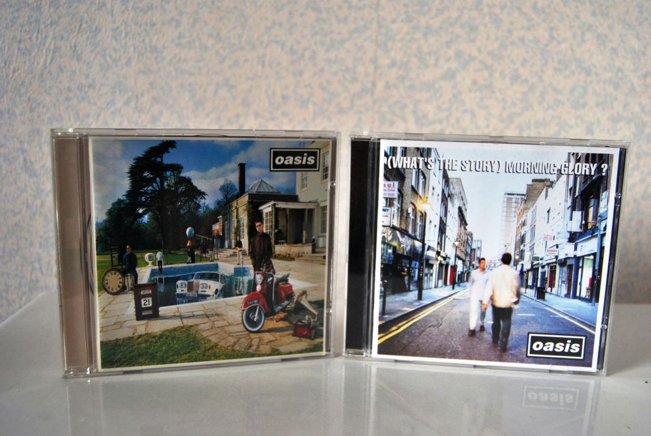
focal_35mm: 36
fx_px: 652
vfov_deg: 37.0
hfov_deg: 53.1
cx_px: 326
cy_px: 218
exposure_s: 1/50
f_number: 3.8
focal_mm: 24
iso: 400
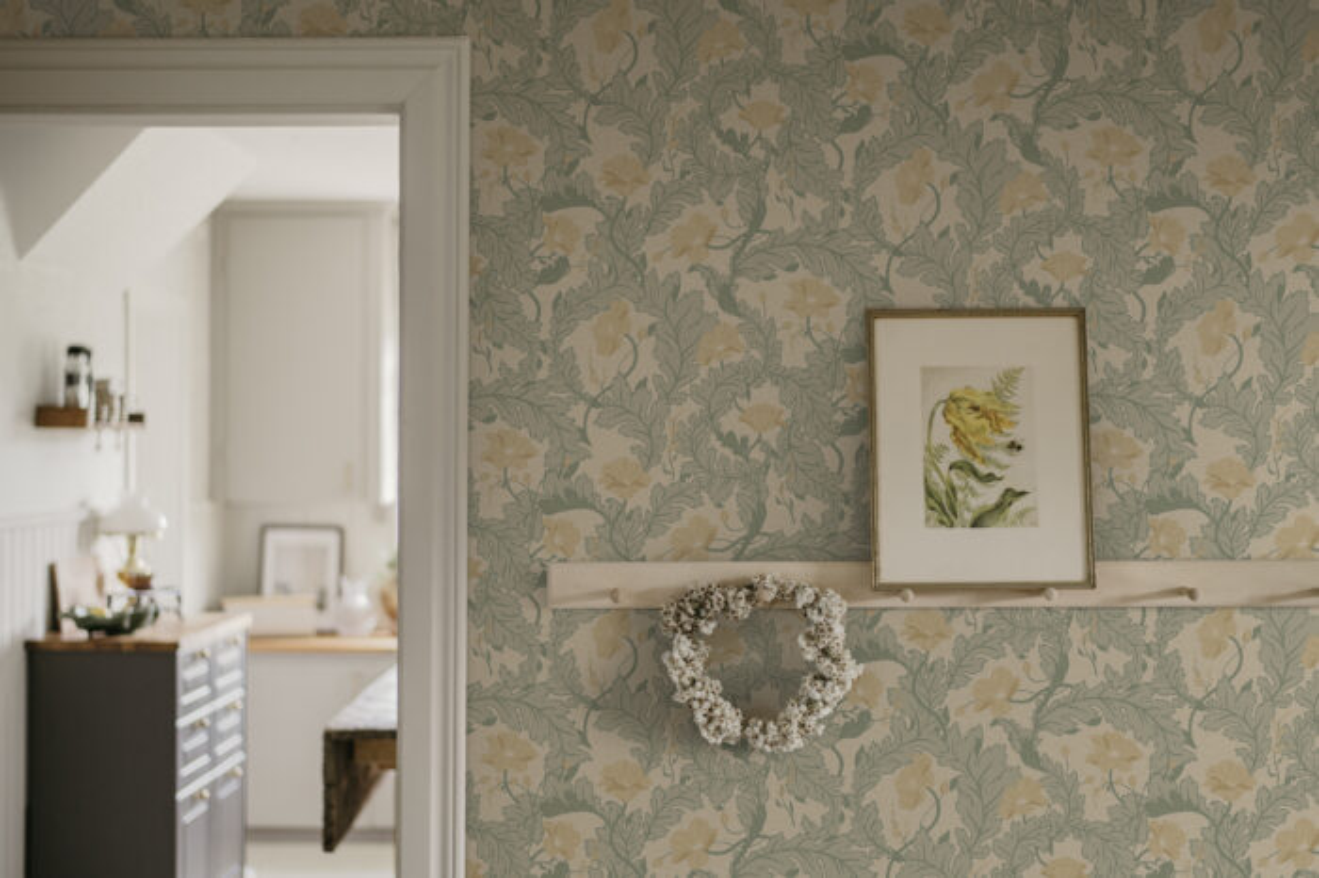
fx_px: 1831
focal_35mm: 50
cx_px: 660
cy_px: 439
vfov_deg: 27.0
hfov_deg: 39.6
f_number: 2.2
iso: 400
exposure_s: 1/100
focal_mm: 50
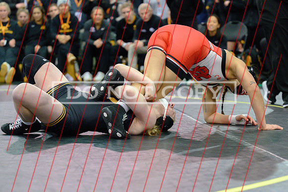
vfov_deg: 12.7
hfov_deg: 19.0
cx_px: 155
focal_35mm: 107
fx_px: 860
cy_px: 121
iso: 4000
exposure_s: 1/800
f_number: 2.8
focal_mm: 85
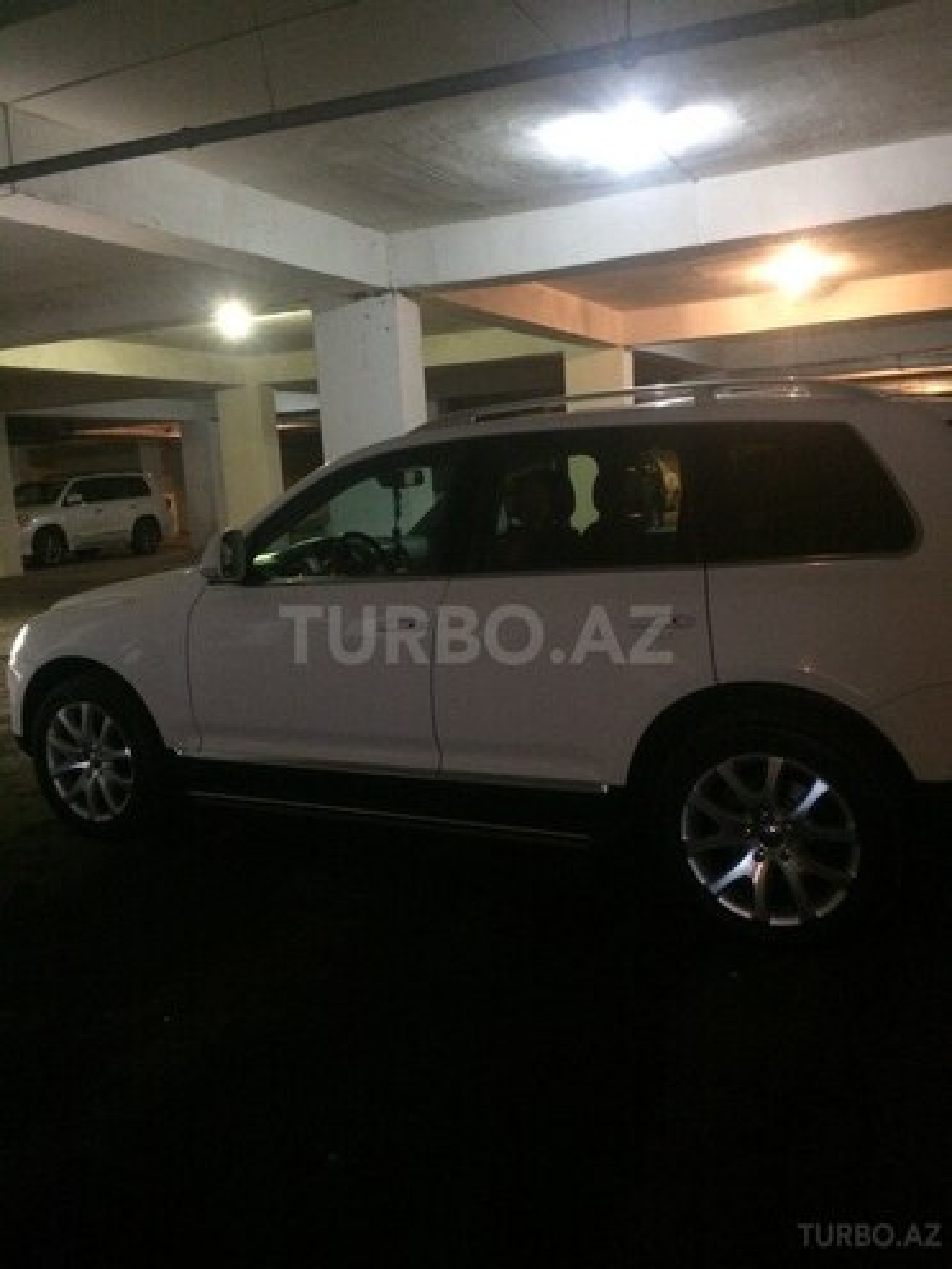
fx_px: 1063
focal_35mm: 29
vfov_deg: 61.7
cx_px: 476
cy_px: 634
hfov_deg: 48.2
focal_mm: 4.15
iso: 400
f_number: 2.2
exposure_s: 1/17
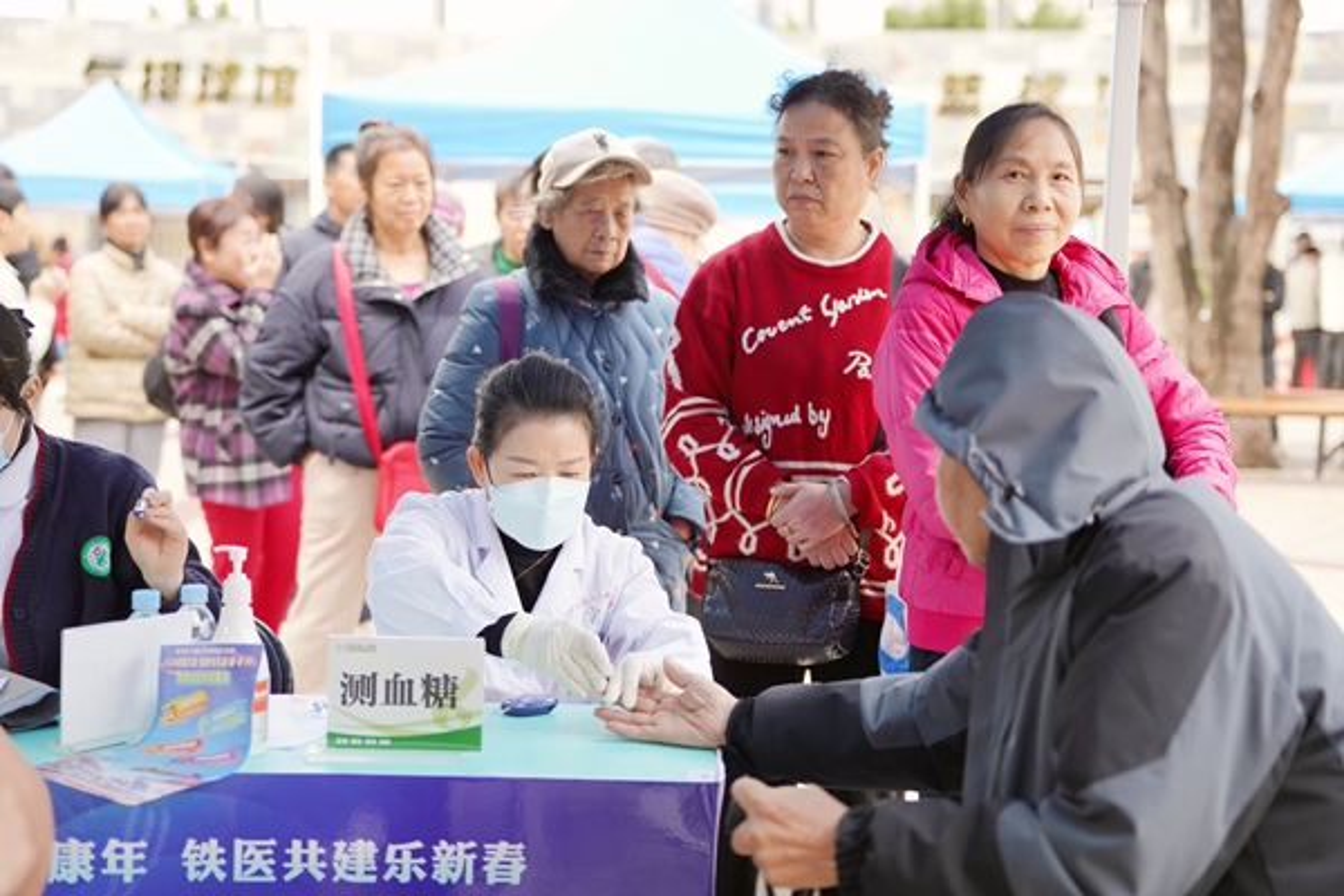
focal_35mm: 58
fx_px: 2150
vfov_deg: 23.5
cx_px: 672
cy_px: 448
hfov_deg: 34.7
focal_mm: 57.6
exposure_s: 1/400
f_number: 2.8
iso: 250
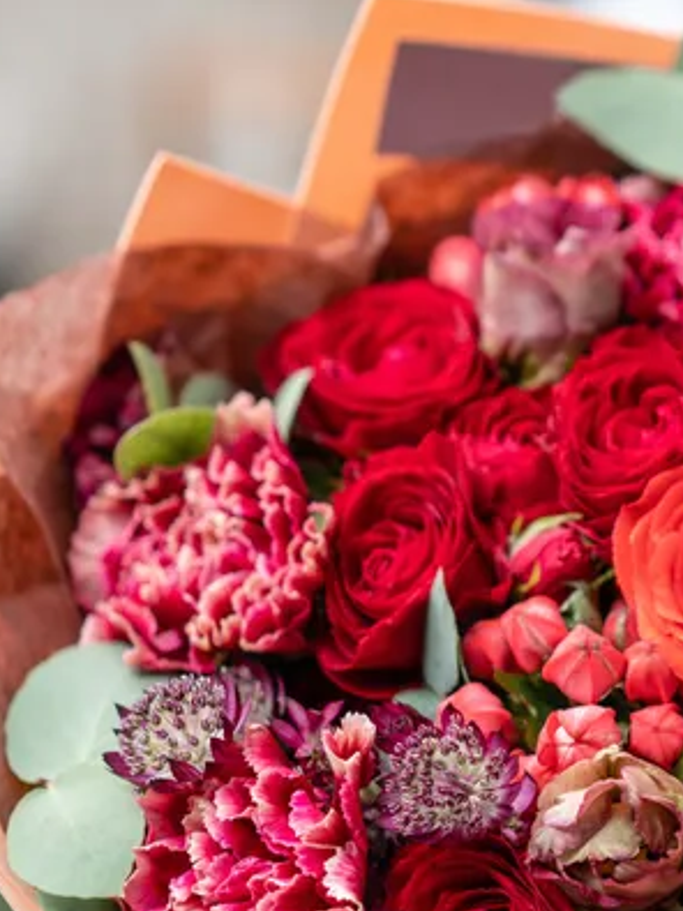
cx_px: 713
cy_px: 695
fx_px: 3606
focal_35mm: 137
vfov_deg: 14.3
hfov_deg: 10.7
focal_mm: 55
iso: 320
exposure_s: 1/100
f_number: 2.5
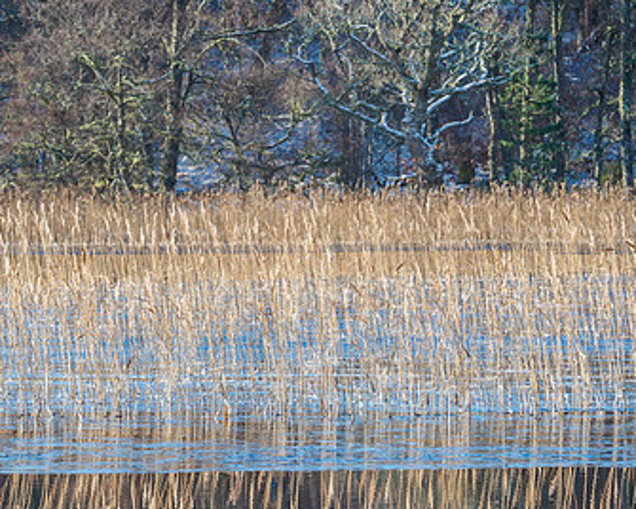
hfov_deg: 5.7
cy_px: 203
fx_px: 6381
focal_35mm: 339
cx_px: 267
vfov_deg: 4.6
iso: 200
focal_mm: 97
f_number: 7.1
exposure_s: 1/160
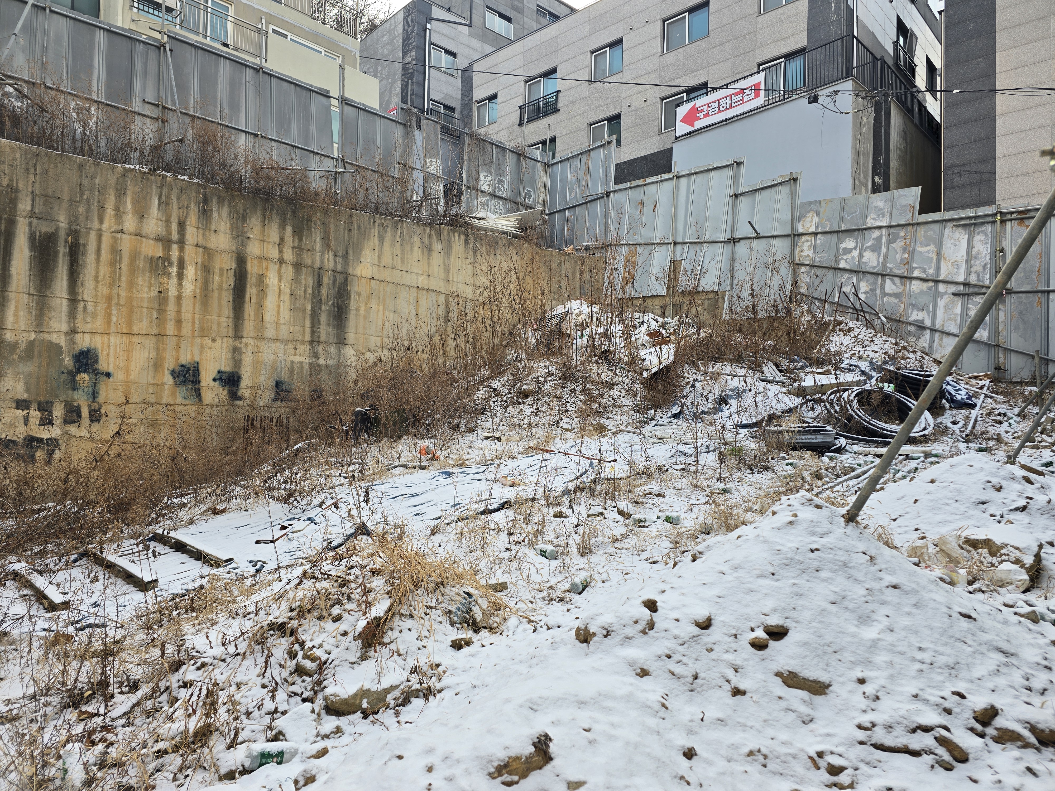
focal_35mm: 23
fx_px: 701
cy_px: 396
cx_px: 528
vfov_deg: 58.9
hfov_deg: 73.9
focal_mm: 6.3
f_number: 1.7
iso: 12
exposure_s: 1/194
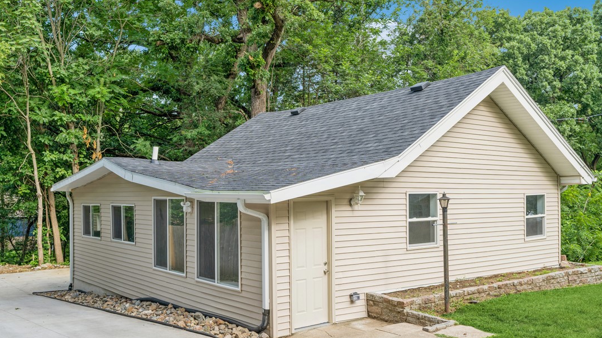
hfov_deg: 58.0
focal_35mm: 34
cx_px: 302
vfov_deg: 34.6
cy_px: 177
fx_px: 543
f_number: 8
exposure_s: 1/60
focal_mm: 32
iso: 200
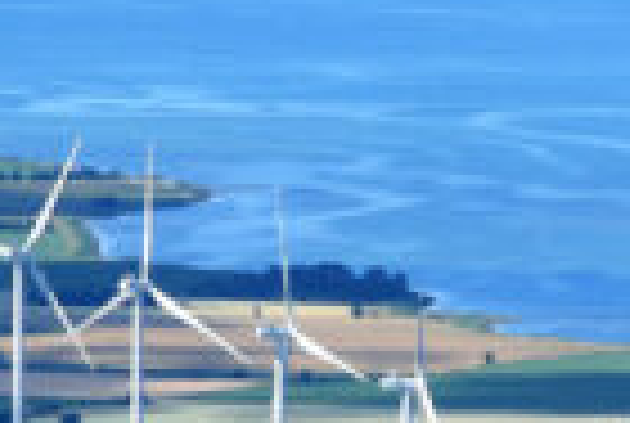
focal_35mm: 875
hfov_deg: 2.3
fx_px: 15345
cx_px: 1242
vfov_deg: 1.6
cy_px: 428
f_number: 10
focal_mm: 120
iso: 200
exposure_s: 1/400
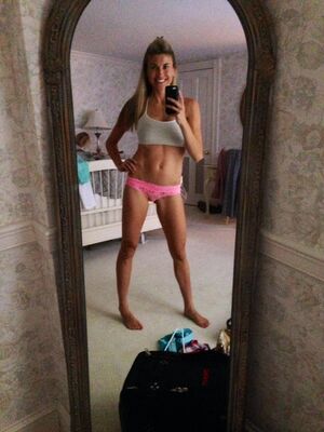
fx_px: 412
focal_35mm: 33
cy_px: 216
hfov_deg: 42.9
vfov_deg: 55.4
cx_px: 162
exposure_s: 1/15
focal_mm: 4.12
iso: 800
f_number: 2.4
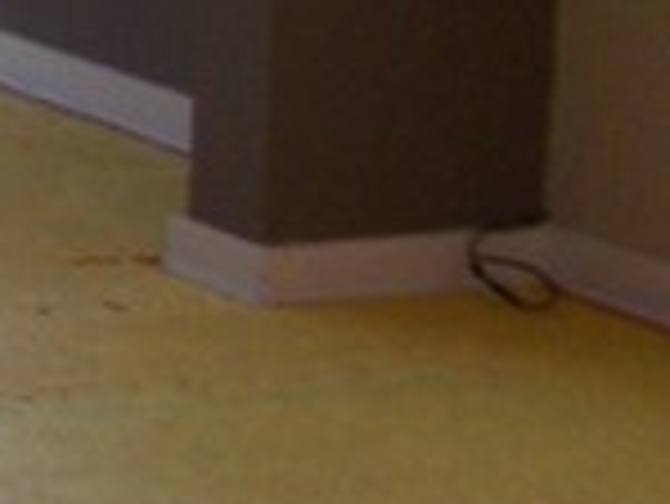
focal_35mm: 192
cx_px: -1479
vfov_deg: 7.5
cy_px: -441
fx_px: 3719
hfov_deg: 8.3
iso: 80
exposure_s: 1/40
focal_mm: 4
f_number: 2.7
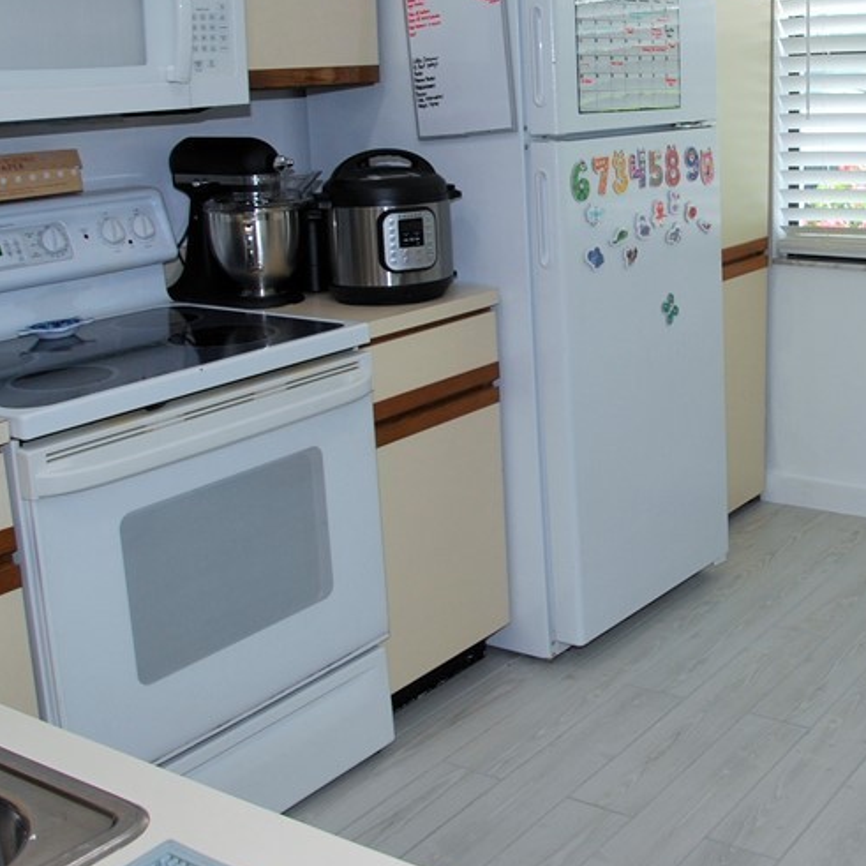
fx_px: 1274
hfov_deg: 36.6
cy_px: 309
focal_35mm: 45
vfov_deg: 37.3
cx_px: 655
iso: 200
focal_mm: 16
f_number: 4.5
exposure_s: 1/80
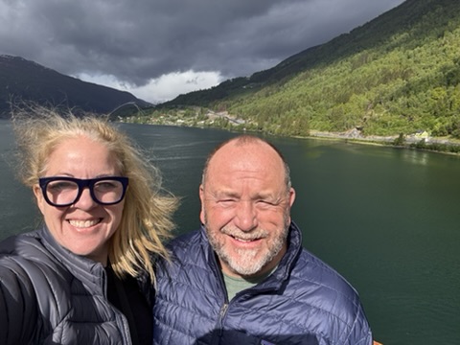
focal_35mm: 23
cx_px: 230
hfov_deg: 73.9
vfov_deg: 58.9
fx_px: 306
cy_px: 172
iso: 25
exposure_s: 1/1923
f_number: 1.9
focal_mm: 2.69
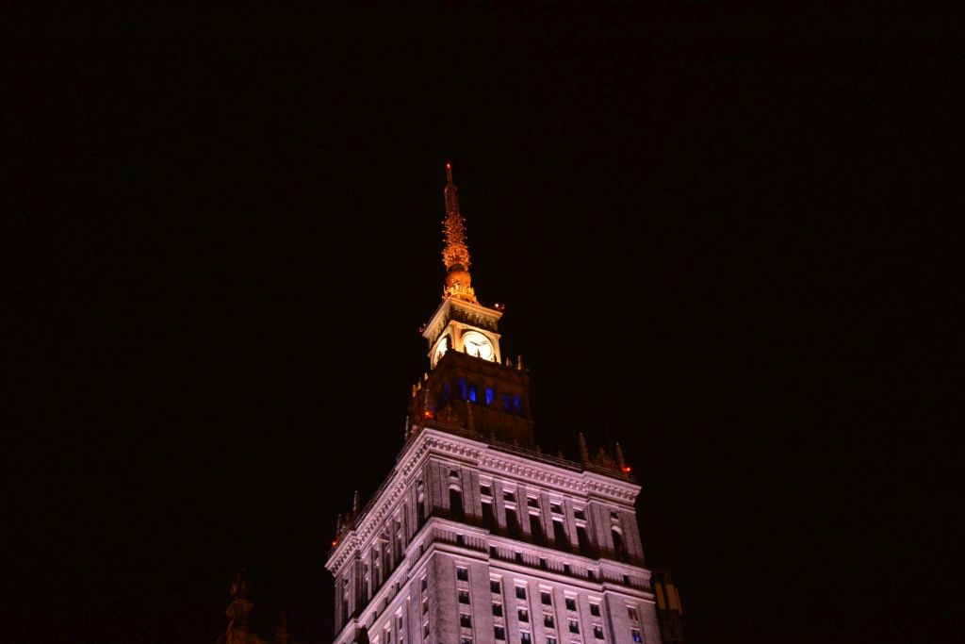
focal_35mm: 48
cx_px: 482
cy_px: 322
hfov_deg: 41.1
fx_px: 1287
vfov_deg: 28.1
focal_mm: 32
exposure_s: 1/10
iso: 1000
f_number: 4.2
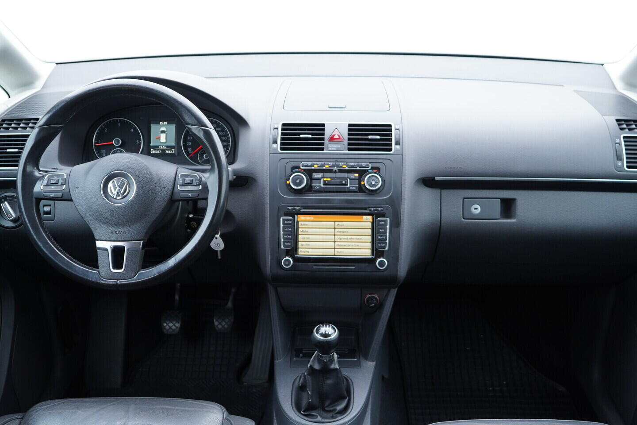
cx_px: 318
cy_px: 212
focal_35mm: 36
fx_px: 637
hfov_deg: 53.1
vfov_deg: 36.9
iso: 320
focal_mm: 24
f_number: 2.8
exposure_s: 1/40
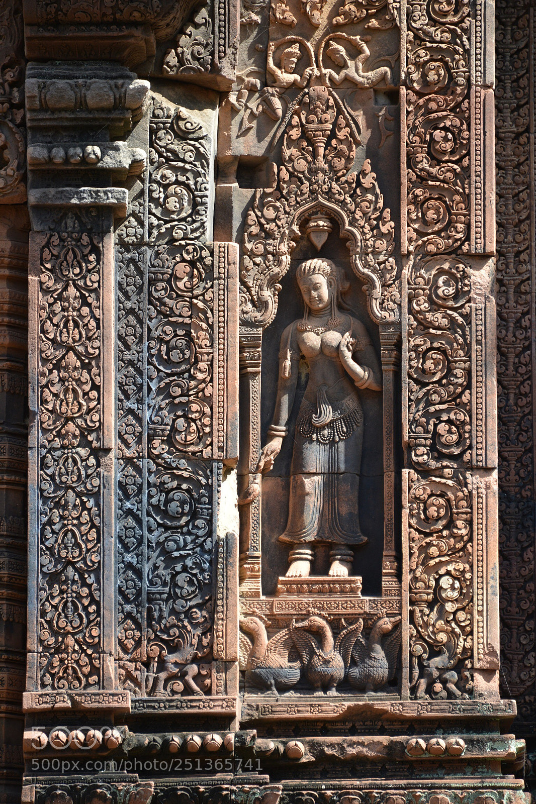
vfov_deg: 6.9
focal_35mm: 300
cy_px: 402
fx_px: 6702
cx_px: 268
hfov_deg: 4.6
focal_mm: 300
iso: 400
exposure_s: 1/320
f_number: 5.6
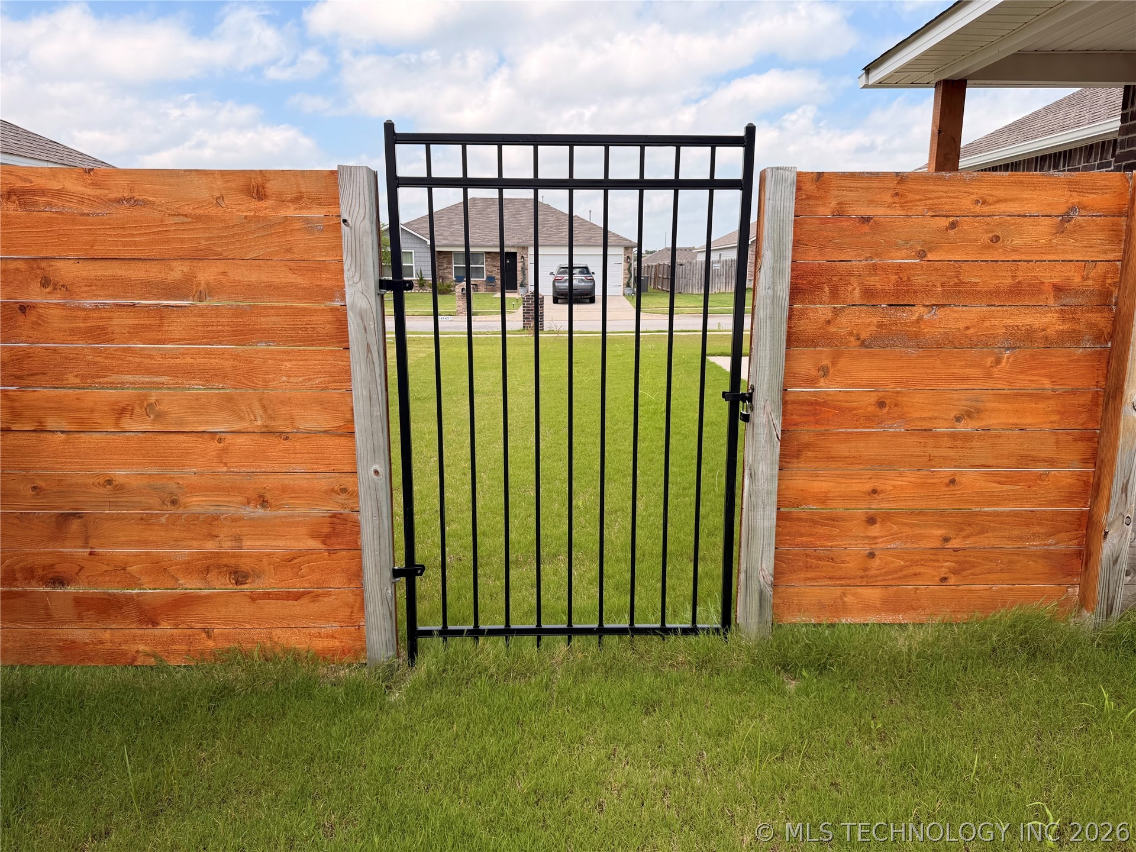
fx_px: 788
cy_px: 426
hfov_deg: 71.6
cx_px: 568
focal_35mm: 24
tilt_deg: -11.0
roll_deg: -0.4
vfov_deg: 56.8
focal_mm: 6.76
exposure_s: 1/2907
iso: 100
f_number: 1.78
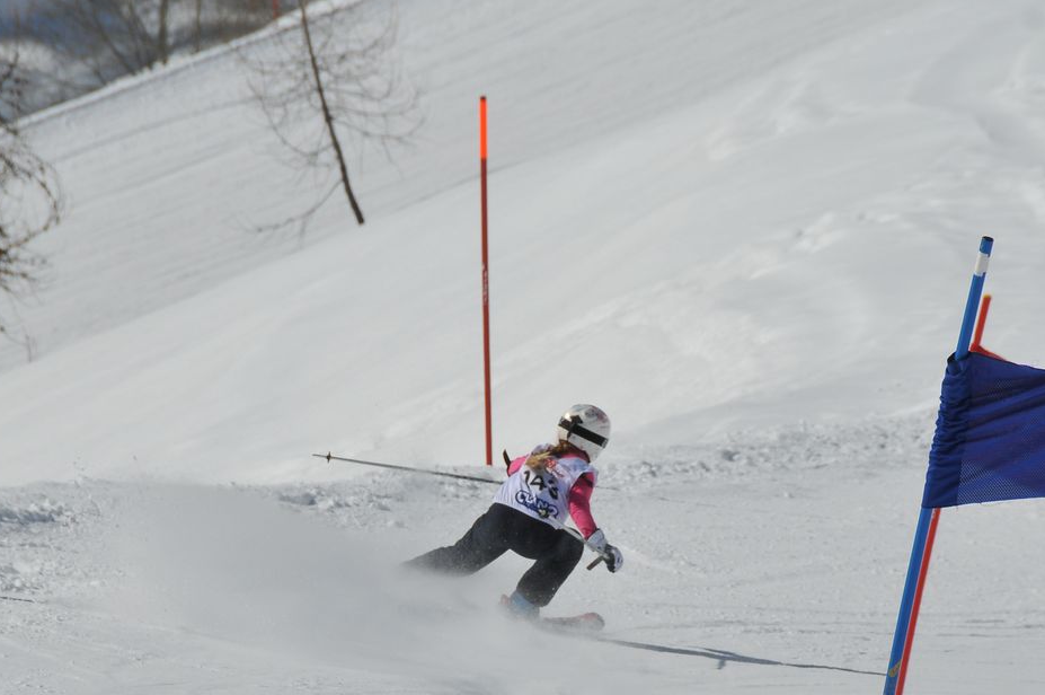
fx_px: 15020
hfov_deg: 4.0
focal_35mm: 518
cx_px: 579
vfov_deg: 2.6
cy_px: 482
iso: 200
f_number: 9
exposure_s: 1/1600
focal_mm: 200
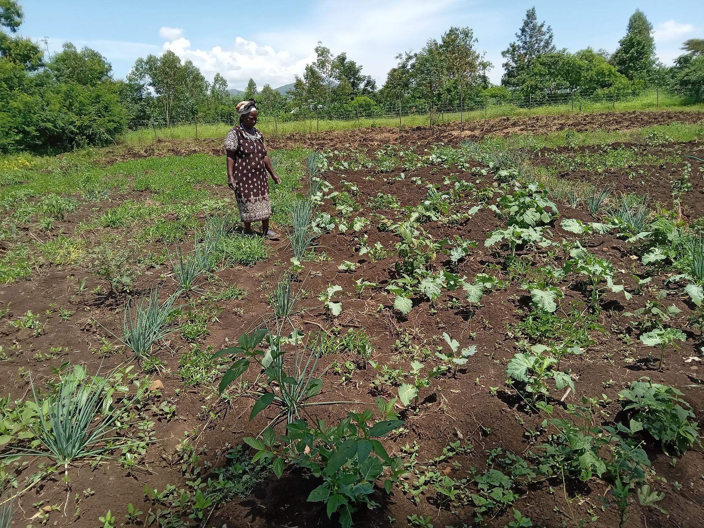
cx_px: 352
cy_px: 264
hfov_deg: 52.6
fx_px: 712
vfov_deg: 40.7
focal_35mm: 35
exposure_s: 1/500
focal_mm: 3.38
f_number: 2.8
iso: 100
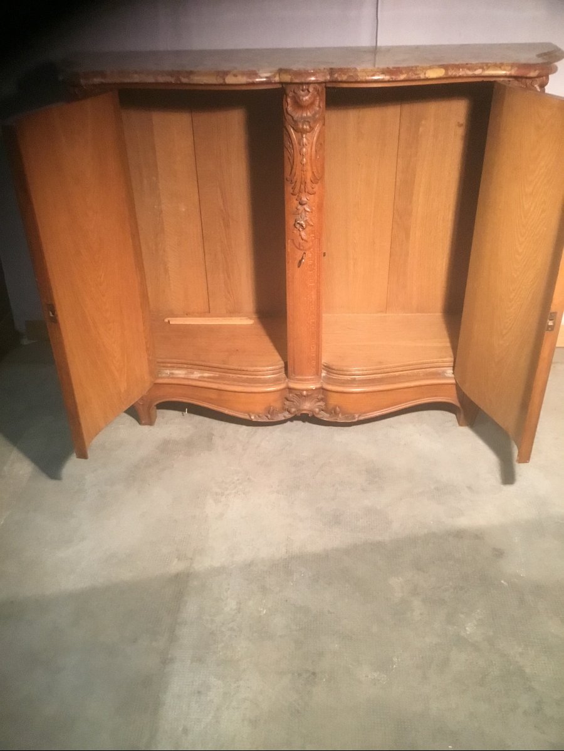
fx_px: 673
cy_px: 376
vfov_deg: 58.4
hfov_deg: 45.4
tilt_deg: -31.3
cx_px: 282
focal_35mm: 31
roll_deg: +0.4
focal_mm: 3.3
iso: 250
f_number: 2.4
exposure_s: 1/25
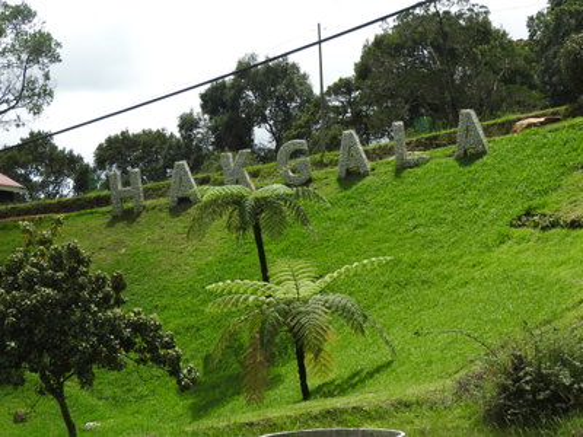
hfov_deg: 20.7
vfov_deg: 15.6
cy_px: 218
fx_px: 1600
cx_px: 292
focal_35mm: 95
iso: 100
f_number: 4.8
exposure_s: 1/500
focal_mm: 17
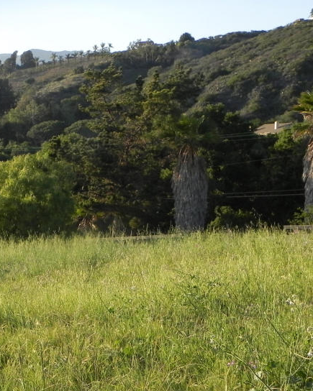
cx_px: 8
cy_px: 224
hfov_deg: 21.7
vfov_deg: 27.9
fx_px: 788
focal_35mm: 68
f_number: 5.6
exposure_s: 1/222
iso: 160
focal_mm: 6.6
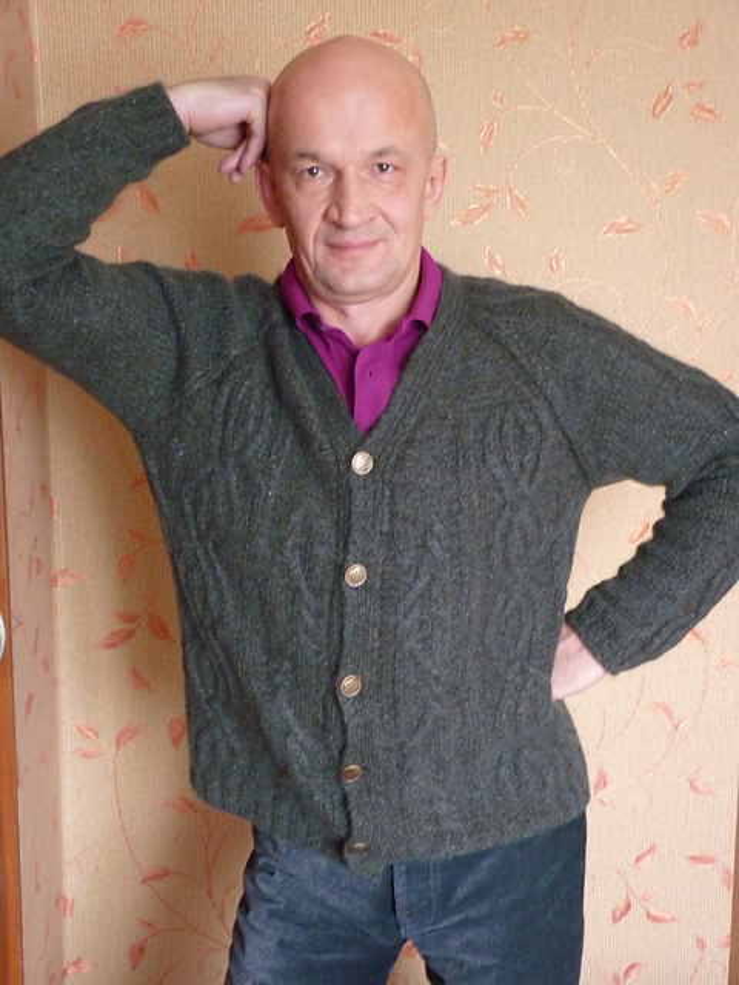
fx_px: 1281
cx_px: 370
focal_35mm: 45
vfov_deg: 42.1
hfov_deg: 32.2
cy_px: 492
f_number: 3
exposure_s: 1/10
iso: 400
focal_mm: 8
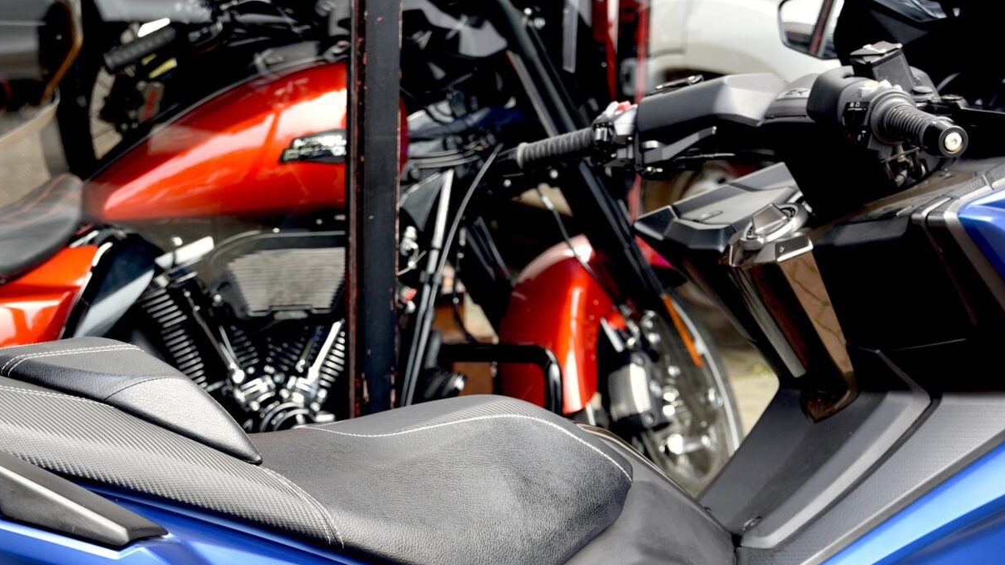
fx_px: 2371
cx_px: 312
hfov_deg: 23.8
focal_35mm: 89
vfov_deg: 13.4
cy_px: 564
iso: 200
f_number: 4
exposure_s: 1/60
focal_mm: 40
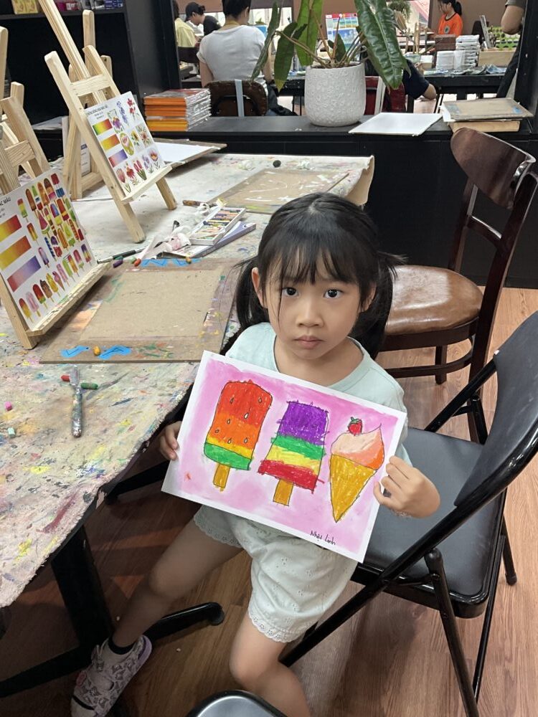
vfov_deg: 61.7
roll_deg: +3.2
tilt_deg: -31.2
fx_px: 601
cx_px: 269
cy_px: 358
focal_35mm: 29
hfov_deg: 48.2
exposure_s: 1/122
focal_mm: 3
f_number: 1.8
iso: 64
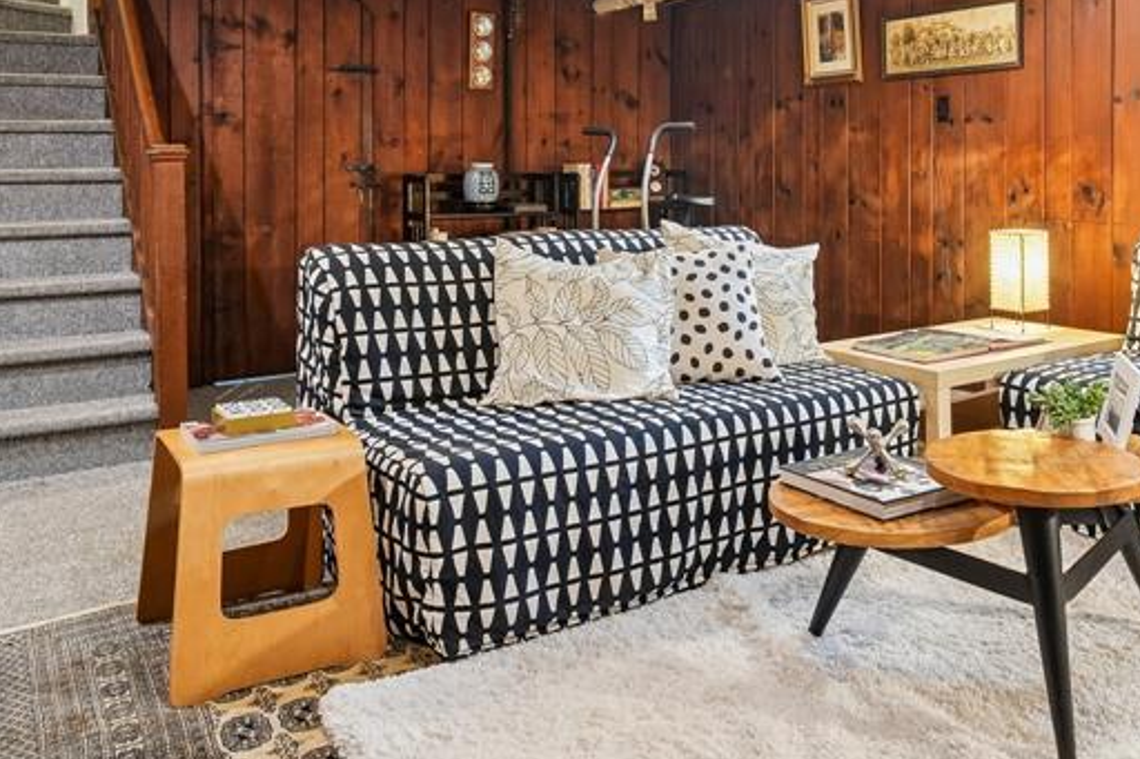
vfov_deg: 40.3
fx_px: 1013
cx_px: 704
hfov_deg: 58.1
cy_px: 218
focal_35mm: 32
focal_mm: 16
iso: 400
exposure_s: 1
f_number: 8
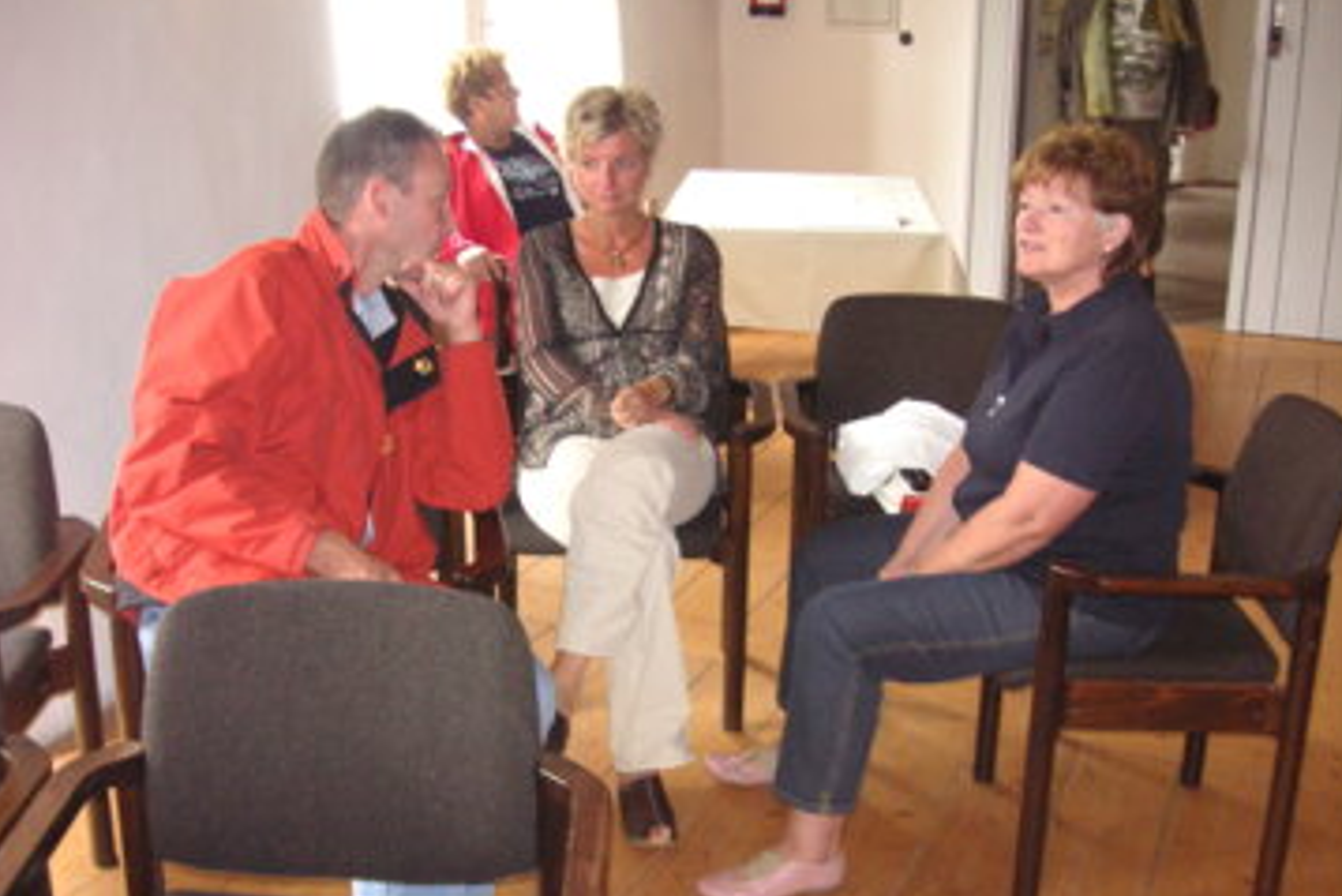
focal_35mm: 43
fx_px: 1604
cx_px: 645
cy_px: 484
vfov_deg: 31.2
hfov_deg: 45.4
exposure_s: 1/45
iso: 160
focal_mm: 6.1
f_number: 2.8
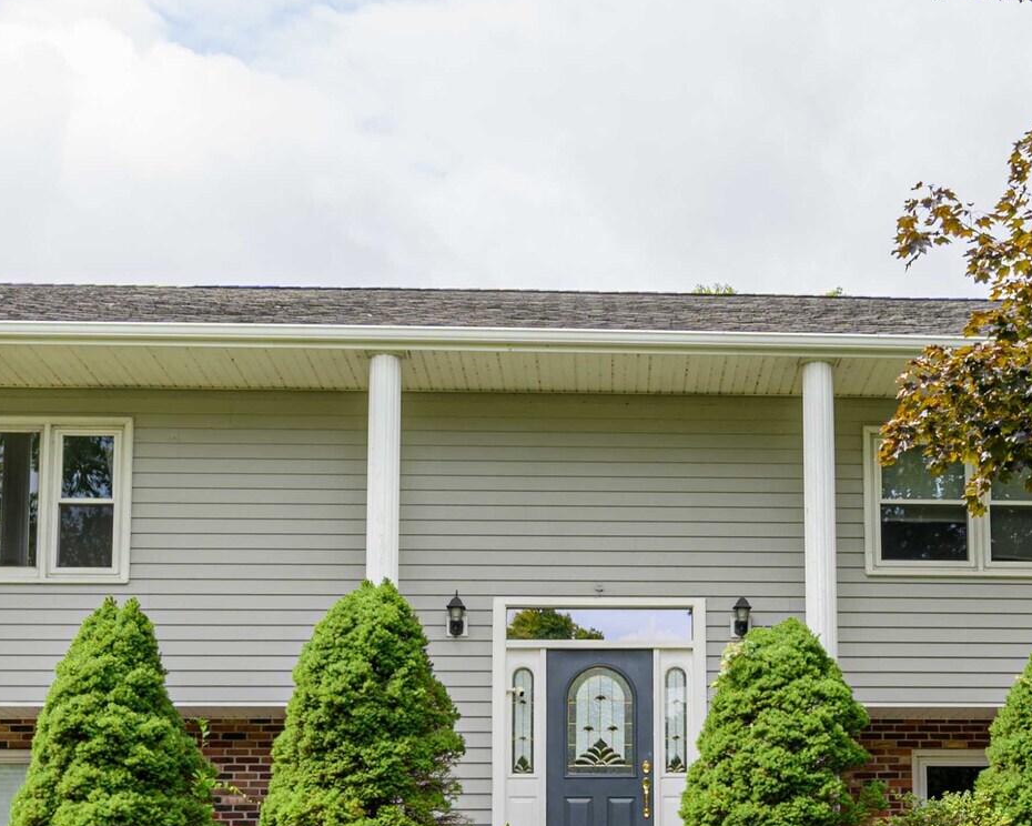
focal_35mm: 64
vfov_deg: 23.4
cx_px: 736
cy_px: 732
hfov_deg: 29.4
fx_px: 1941
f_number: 10
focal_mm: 20.5
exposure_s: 1/100
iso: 100
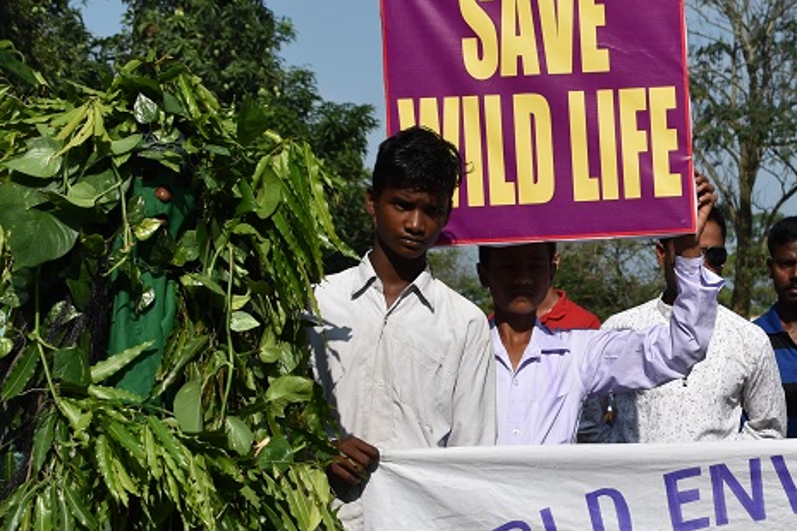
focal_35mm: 100
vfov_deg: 13.6
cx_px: 709
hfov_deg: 20.0
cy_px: 385
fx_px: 2215
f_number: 5.6
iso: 200
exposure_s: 1/1600
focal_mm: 31
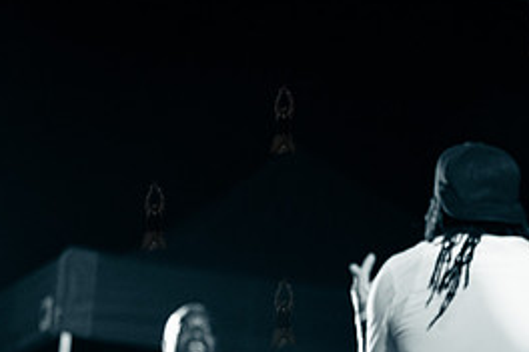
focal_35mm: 176
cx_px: 541
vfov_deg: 7.8
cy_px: 215
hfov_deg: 11.6
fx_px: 2586
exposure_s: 1/1000
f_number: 2.8
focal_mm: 80
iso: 1600
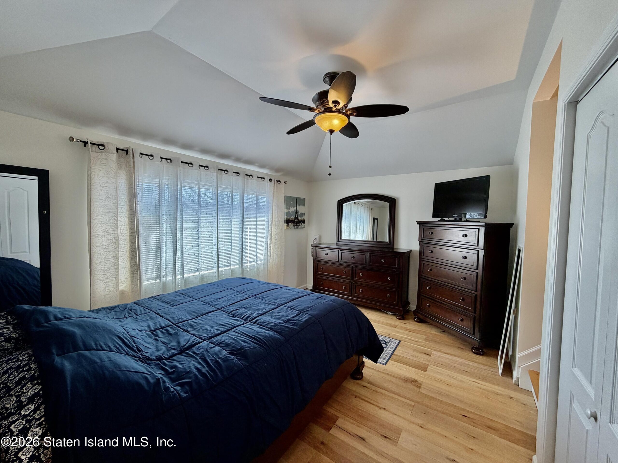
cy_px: 232
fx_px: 250
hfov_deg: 102.1
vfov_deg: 85.7
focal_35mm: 14
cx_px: 309
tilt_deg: -3.1
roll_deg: -0.5
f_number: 2.2
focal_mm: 2.22
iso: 100
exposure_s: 1/120
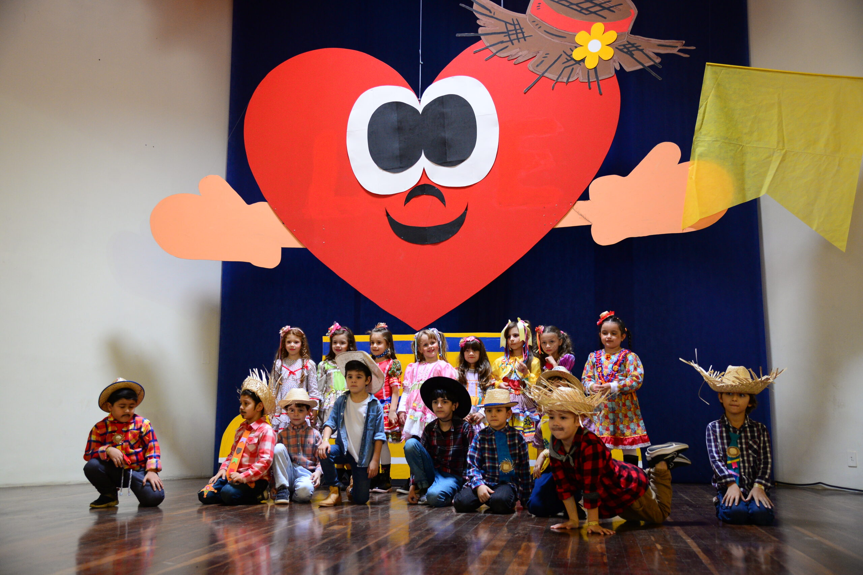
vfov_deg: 37.9
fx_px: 839
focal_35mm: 35
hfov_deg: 54.4
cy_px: 288
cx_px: 432
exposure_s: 1/50
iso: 2000
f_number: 4
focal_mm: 35
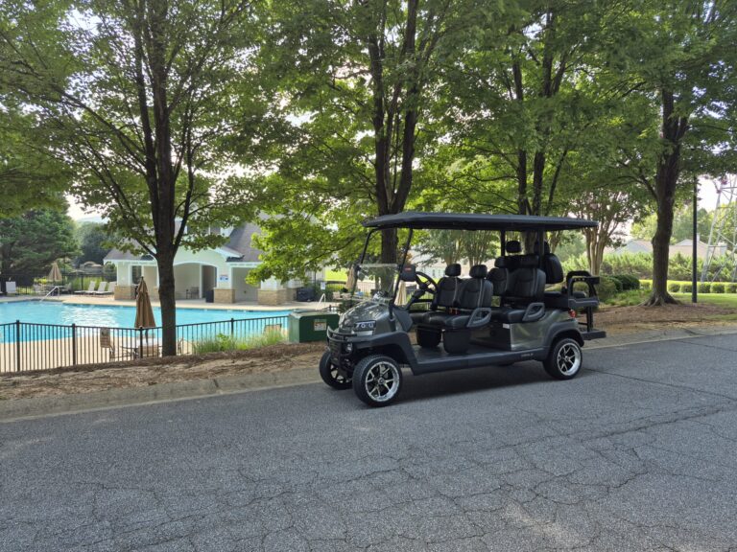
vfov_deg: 58.9
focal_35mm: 23
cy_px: 276
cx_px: 368
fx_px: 490
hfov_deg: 73.9
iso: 25
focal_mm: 5.4
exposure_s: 1/292
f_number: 1.8
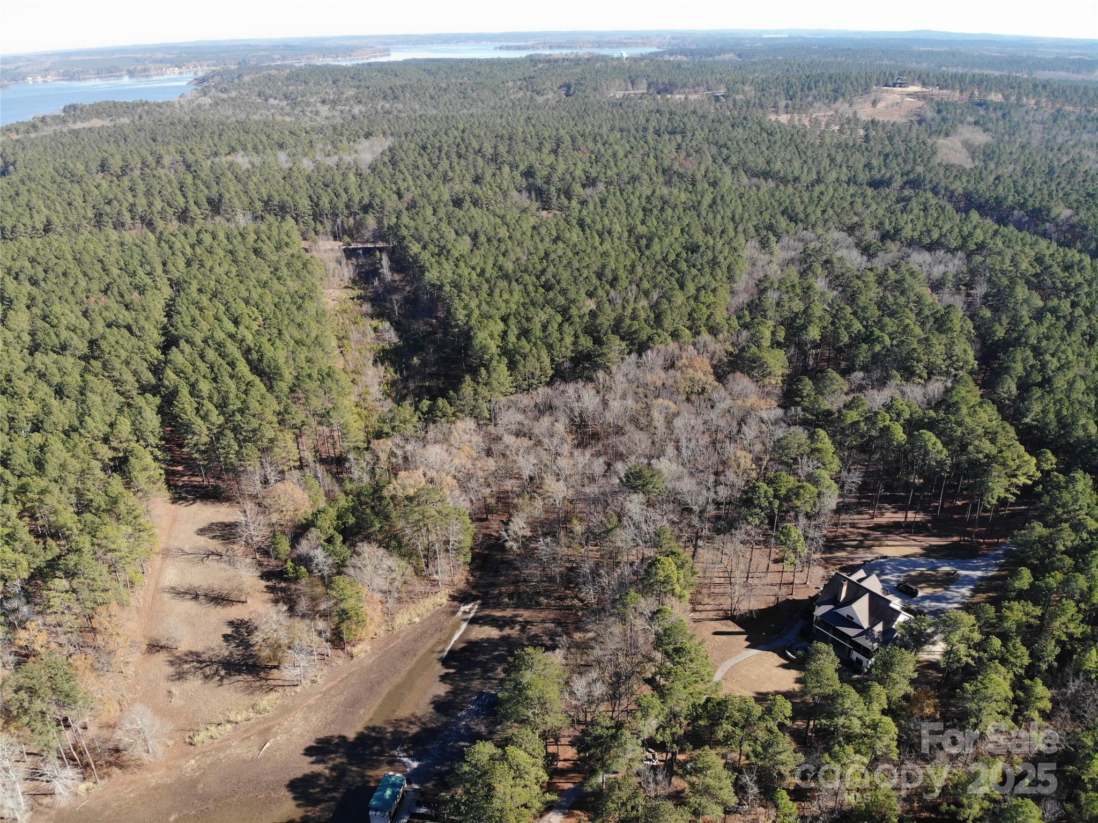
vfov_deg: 56.8
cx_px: 549
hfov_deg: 71.6
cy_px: 412
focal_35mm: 24
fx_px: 761
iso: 100
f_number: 2.8
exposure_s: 1/376
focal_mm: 4.5
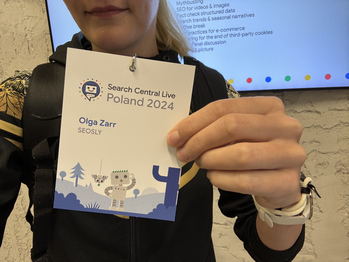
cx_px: 174
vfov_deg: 58.9
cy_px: 131
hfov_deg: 73.9
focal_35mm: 23
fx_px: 232
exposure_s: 1/60
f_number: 1.9
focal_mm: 2.7
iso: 100
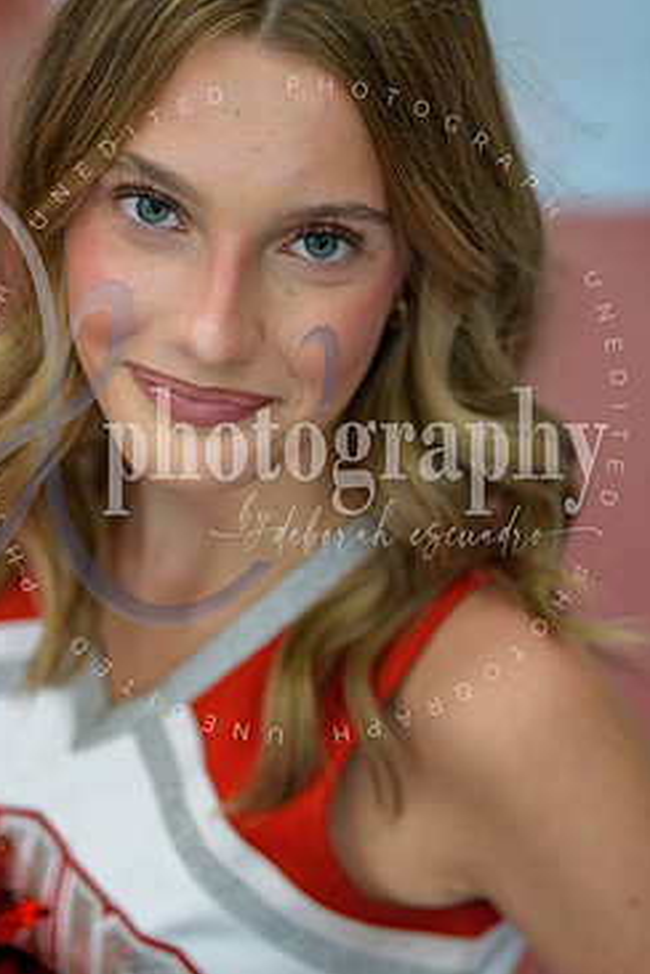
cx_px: 256
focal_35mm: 86
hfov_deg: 15.9
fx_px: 2329
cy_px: 402
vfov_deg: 23.6
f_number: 2.8
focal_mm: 70
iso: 250
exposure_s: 1/125
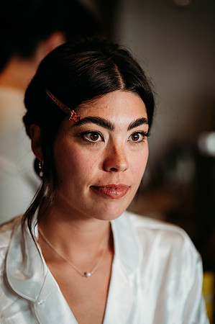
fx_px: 763
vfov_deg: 23.9
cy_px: 162
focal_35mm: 85
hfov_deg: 16.0
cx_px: 108
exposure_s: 1/200
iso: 140
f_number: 1.8
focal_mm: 85
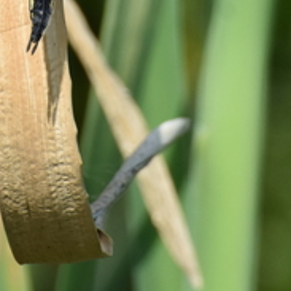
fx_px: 19088
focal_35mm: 2007
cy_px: -59
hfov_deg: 0.9
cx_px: 35
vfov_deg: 0.9
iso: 500
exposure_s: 1/1000
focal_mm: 300
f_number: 8
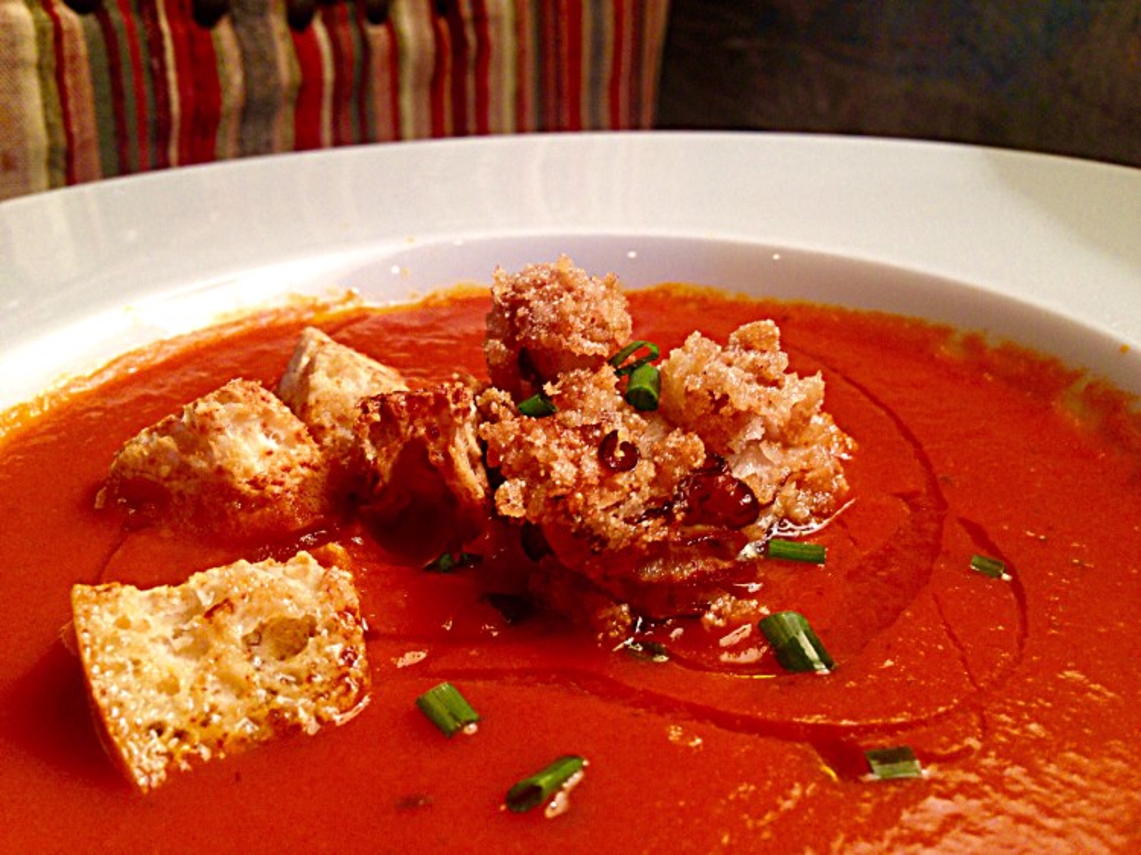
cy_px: 428
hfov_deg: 55.4
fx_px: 1087
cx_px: 570
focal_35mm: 33
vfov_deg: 42.9
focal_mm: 4.12
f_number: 2.4
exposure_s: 1/20
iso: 64
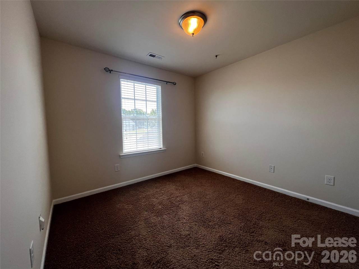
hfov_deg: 106.2
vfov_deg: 89.9
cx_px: 180
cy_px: 134
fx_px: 135
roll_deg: +1.0
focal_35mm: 13
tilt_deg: -4.2
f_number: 1.8
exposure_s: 1/120
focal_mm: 1.57
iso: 50
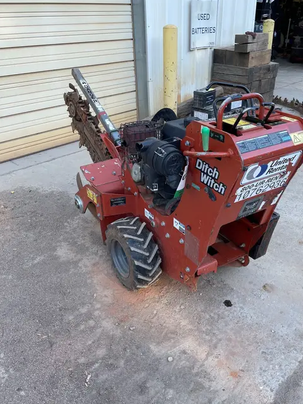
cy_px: 211
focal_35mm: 30
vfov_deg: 59.9
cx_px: 173
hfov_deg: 46.7
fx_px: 350
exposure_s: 1/209
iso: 32
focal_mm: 4.2
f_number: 1.6
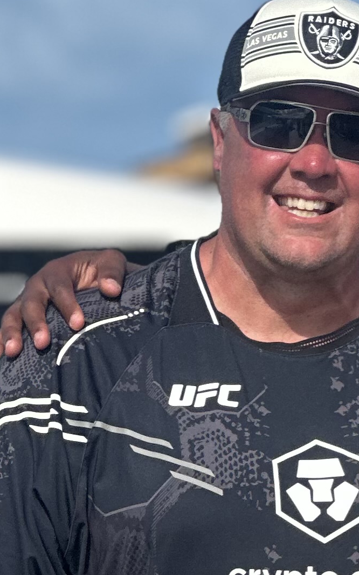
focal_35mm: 309
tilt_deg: -1.4
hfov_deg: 4.2
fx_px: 4835
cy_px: 483
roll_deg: -1.2
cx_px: 796
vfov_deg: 6.8
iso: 32
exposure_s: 1/889
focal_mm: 9
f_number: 2.8
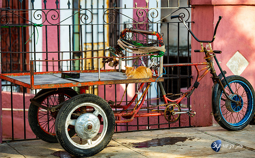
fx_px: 804
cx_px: 127
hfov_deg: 18.0
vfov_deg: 11.2
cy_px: 75
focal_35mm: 116
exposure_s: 1/125
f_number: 4
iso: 100
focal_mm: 112
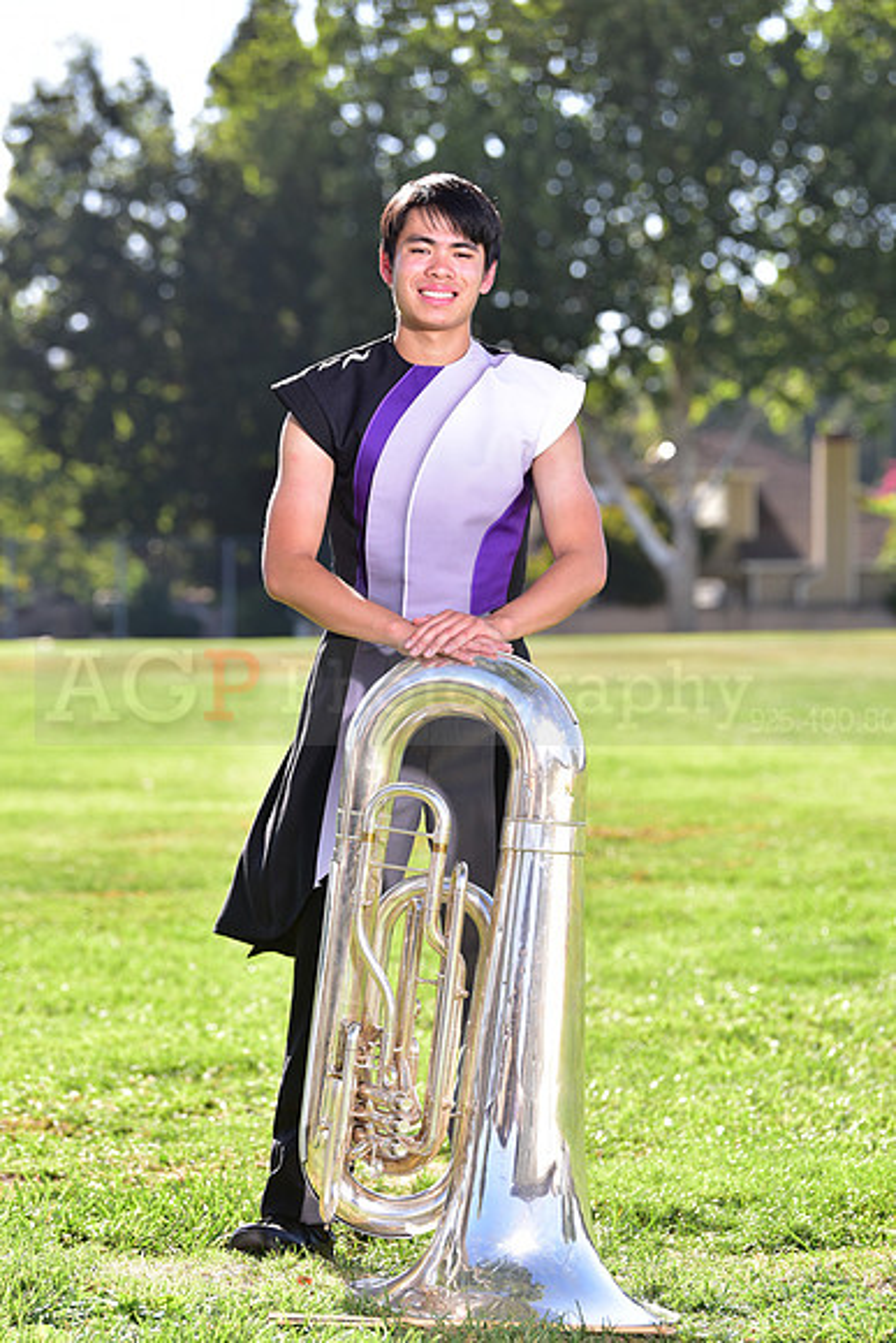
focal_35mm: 120
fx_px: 4477
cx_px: 448
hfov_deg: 11.4
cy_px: 672
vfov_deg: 17.1
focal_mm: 120
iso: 100
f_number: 4.5
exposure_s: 1/250
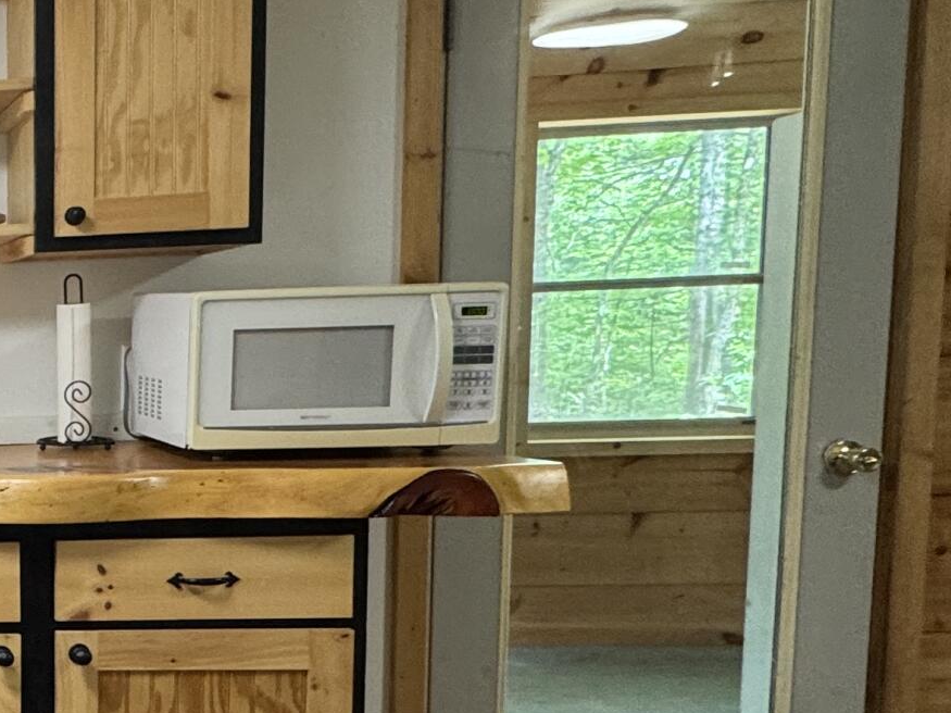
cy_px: 489
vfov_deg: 30.0
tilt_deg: -6.3
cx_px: -445
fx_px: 1319
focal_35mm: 48
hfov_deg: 28.0
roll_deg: +1.5
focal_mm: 2.22
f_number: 2.2
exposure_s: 1/60
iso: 200
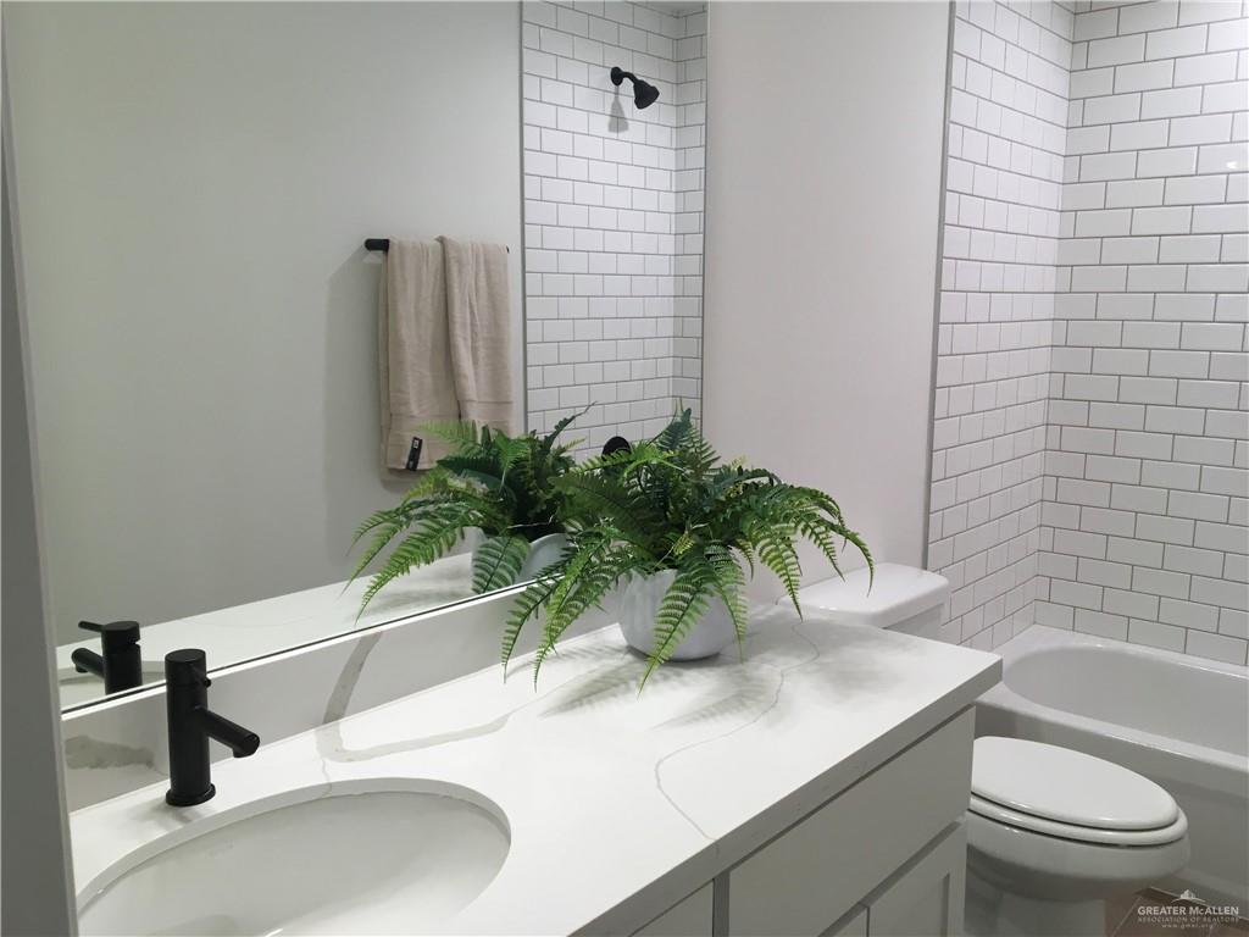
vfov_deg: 48.2
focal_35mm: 29
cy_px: 468
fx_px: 1046
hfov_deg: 61.7
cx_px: 624
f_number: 2.2
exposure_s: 1/40
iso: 25
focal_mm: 4.15
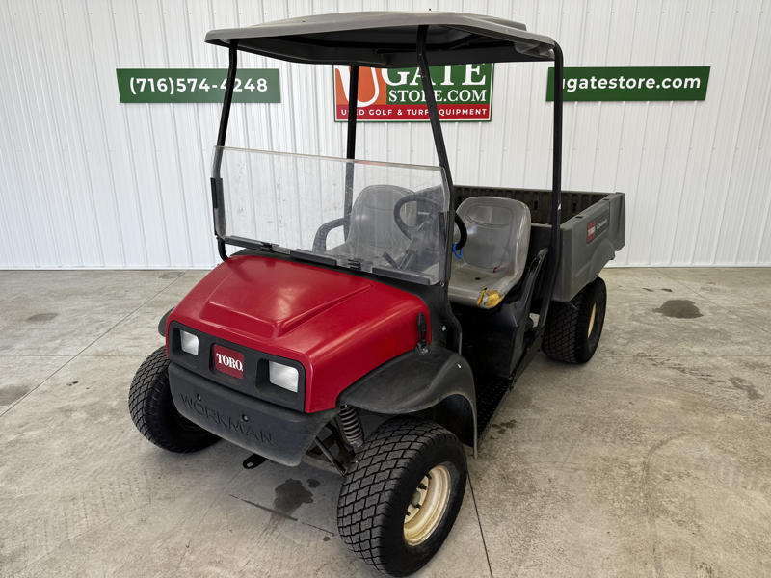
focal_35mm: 24
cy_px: 289
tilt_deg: -18.7
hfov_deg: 71.6
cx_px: 386
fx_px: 535
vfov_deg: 56.8
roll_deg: -0.4
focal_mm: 6.76
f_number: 1.78
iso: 64
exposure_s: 1/147
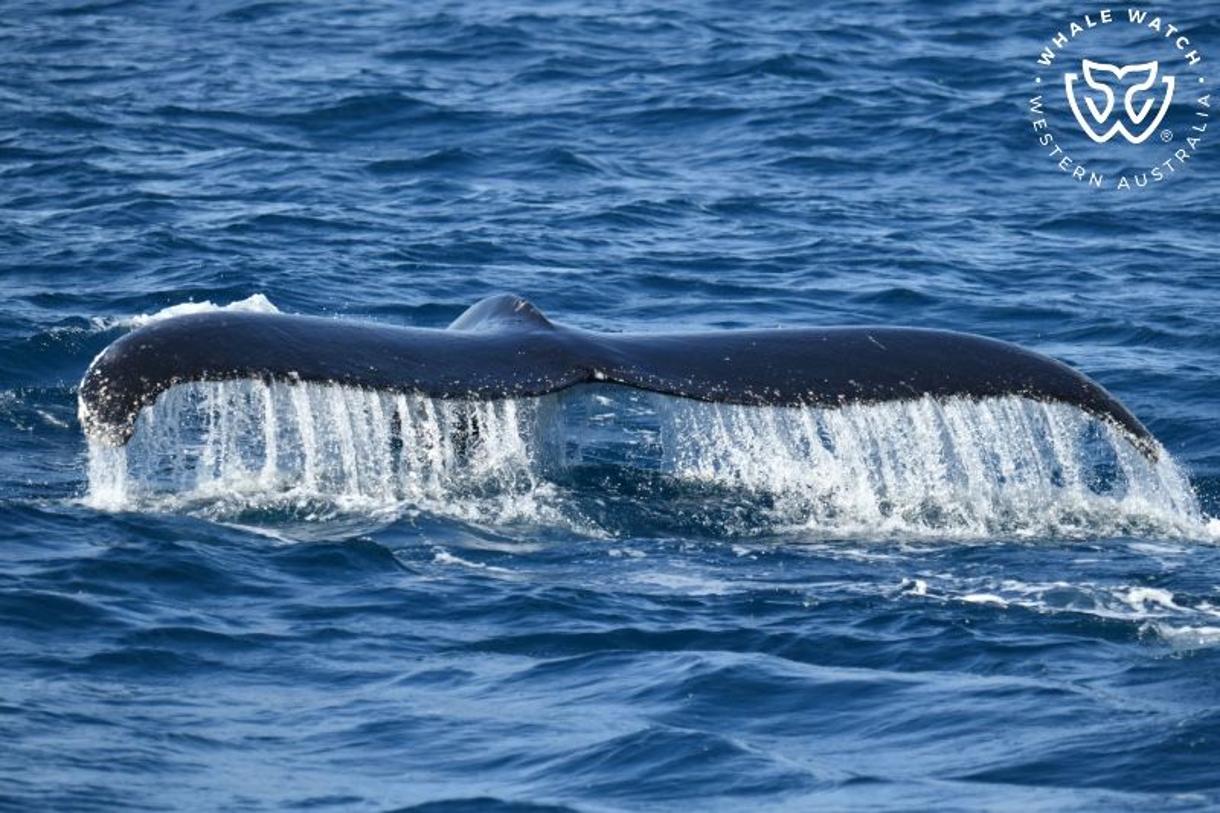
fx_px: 12874
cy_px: 406
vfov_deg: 3.6
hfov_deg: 5.4
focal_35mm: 380
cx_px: 610
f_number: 6
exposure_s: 1/8000
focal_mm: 380
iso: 1250
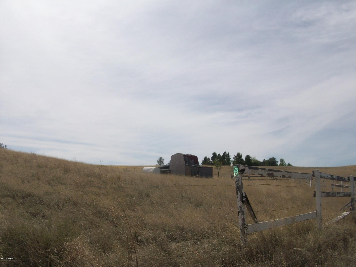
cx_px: 178
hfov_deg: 54.0
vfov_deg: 41.8
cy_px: 134
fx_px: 350
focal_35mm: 34
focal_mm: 5.7
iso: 64
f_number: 5.5
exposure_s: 1/791
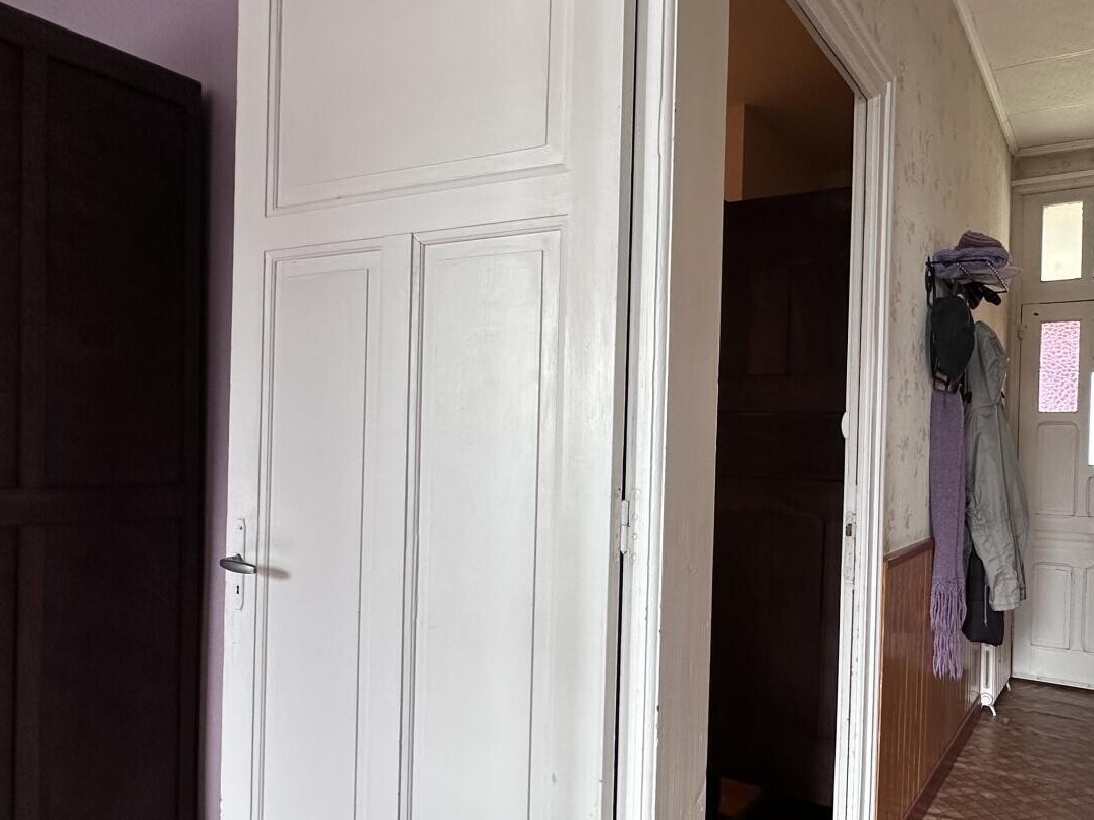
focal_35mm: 25
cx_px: 705
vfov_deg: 54.7
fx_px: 790
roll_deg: -1.8
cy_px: 462
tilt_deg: -0.9
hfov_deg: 68.0
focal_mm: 2.22
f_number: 2.2
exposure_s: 1/50
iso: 160
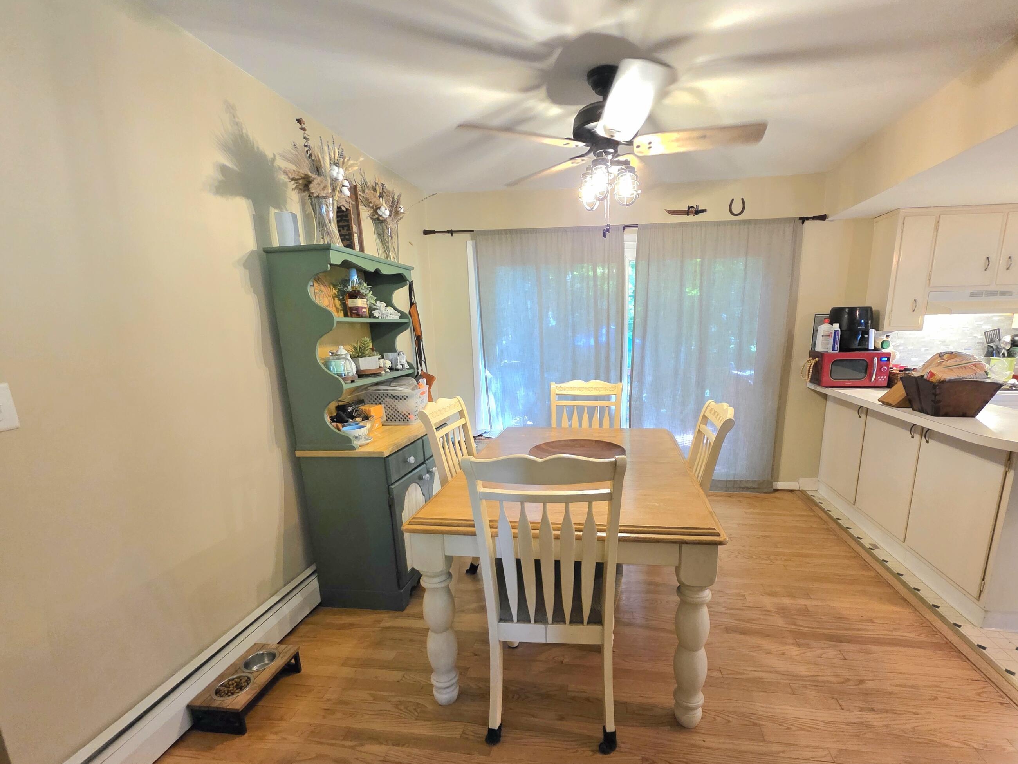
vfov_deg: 81.3
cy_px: 433
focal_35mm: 15
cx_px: 550
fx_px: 441
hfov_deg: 98.0
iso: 640
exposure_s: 1/60.2
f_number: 1.9
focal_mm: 2.2
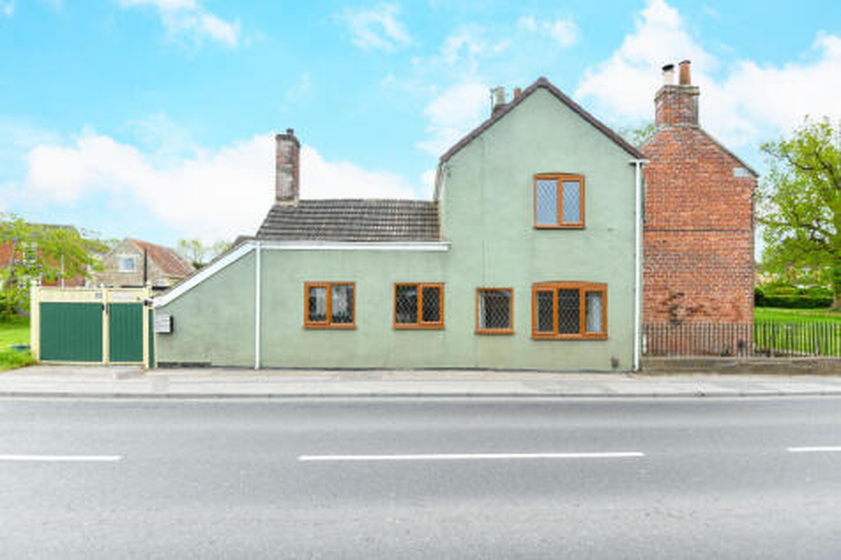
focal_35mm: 18
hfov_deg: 90.0
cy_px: 280
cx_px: 420
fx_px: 420
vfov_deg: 67.3
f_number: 6.3
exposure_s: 1/200
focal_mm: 18
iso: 200
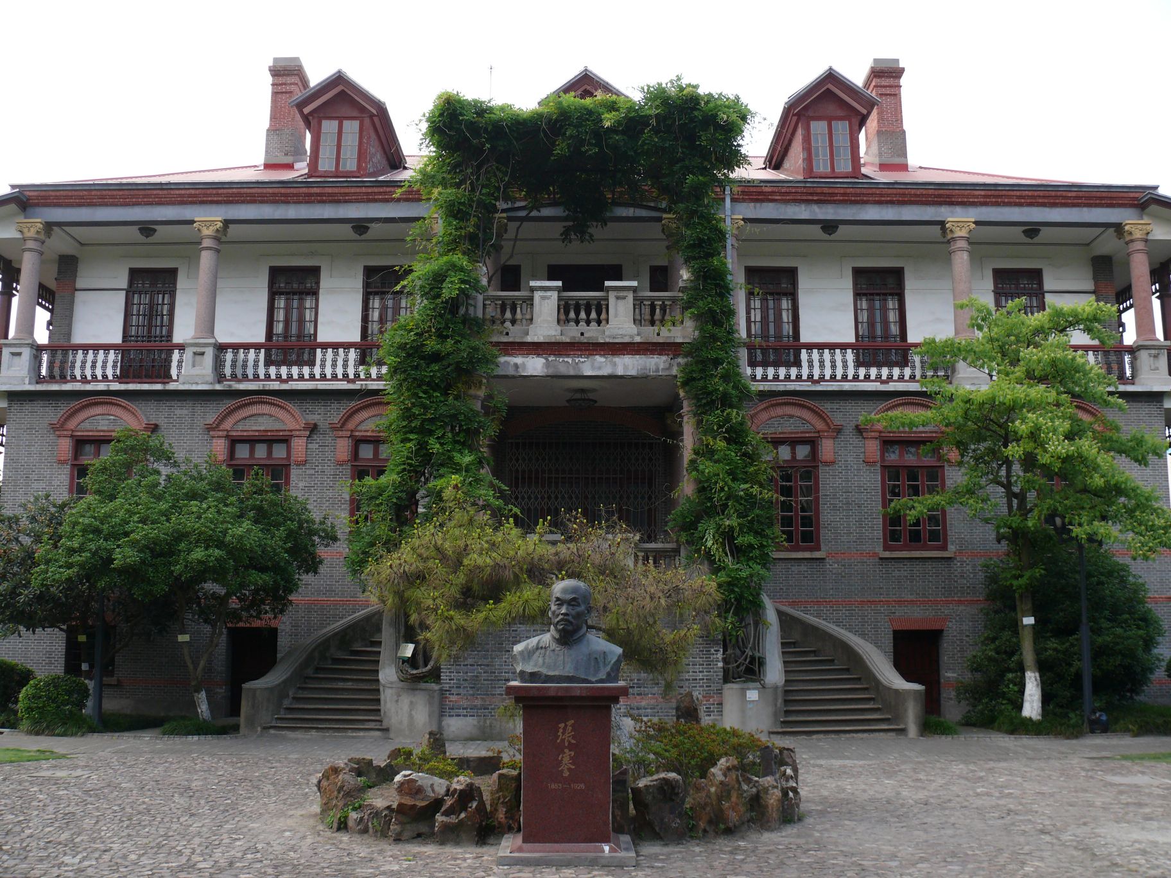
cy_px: 439
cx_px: 586
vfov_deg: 40.7
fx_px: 1184
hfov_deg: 52.6
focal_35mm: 35
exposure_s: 1/160
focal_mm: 7.4
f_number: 4
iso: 100
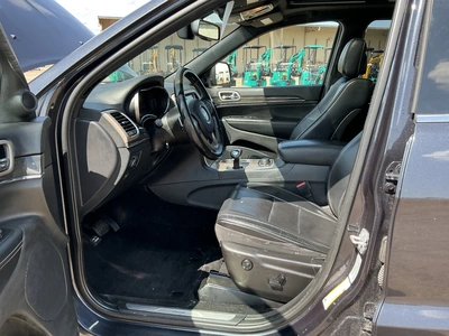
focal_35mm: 28
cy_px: 168
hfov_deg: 63.4
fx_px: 363
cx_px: 224
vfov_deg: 49.7
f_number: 1.8
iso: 20
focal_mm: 3
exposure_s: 1/183
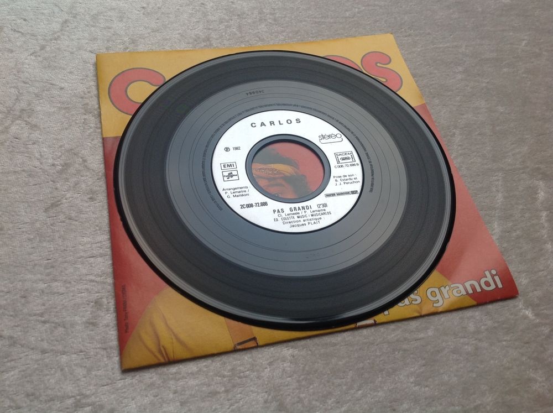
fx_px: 558
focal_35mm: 35
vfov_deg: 40.6
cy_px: 206
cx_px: 276
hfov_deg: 52.7
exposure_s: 1/30
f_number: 2.4
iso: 50
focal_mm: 4.28
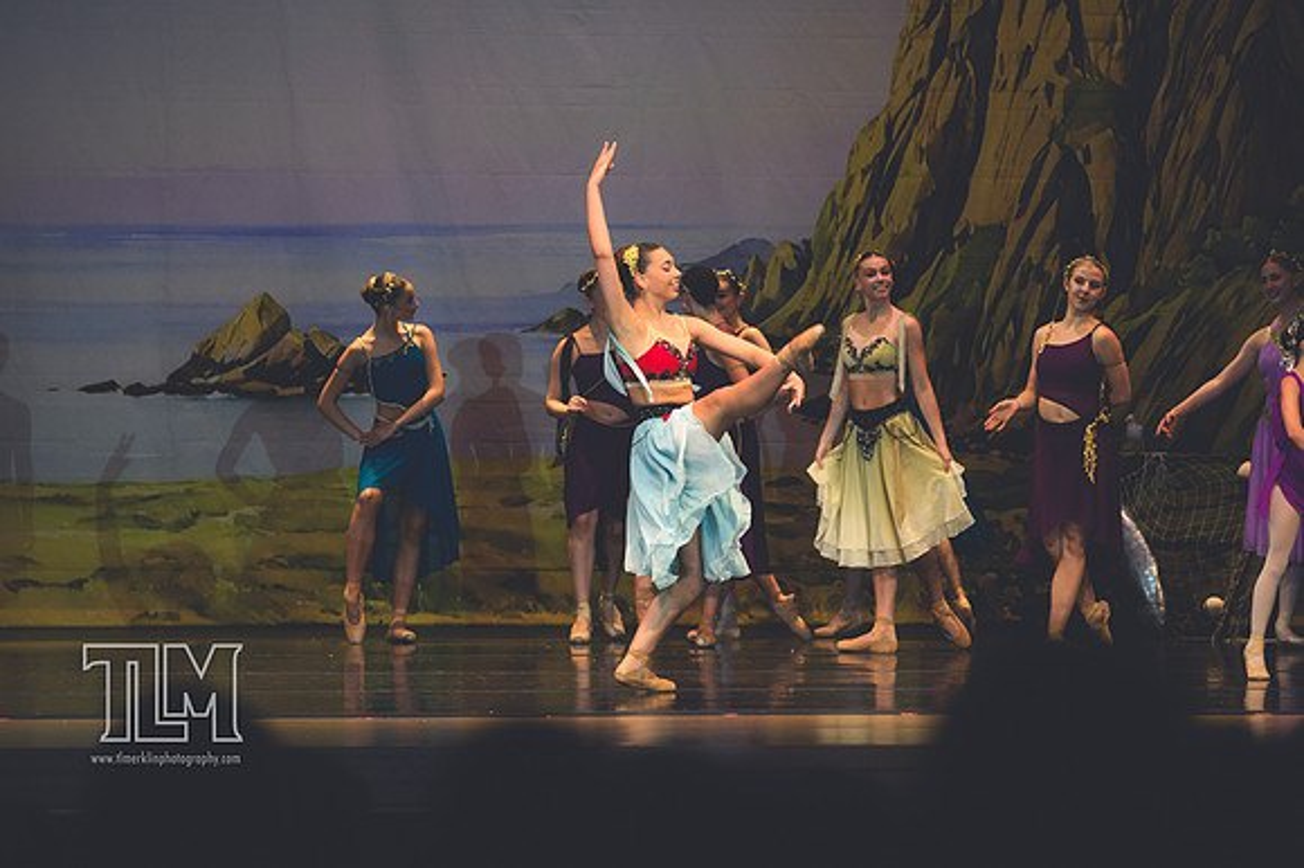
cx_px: 652
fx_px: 7312
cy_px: 434
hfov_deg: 10.2
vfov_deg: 6.8
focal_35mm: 202
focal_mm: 135
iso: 800
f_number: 2.8
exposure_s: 1/500
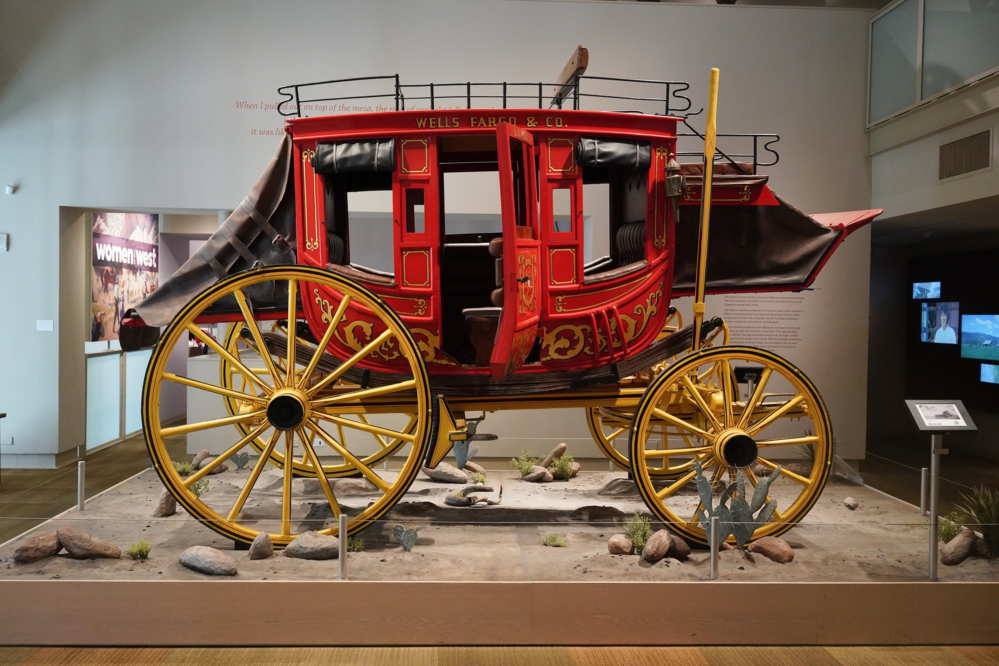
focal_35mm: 34
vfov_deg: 38.9
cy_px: 333
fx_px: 944
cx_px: 500
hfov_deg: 55.8
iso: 6400
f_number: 7.1
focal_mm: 34
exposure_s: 1/100
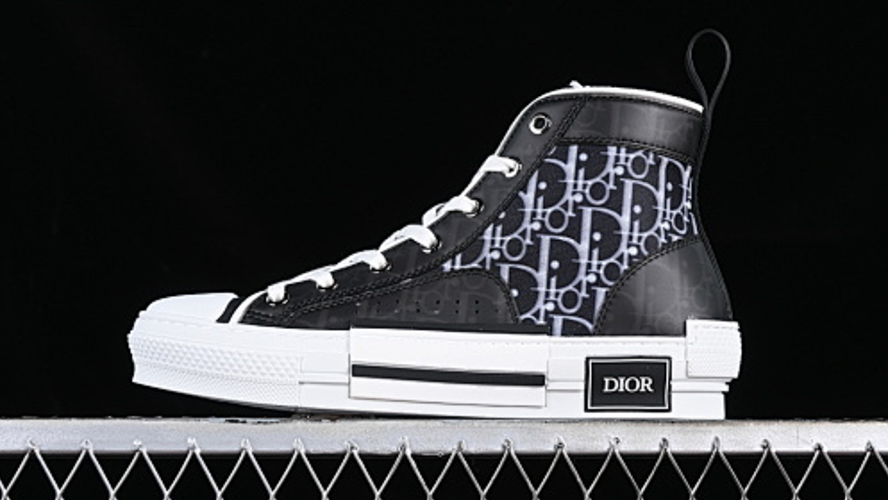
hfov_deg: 26.8
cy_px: 240
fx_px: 1861
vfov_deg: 15.3
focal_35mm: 79
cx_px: 443
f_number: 6.3
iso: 160
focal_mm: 50
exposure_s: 1/60
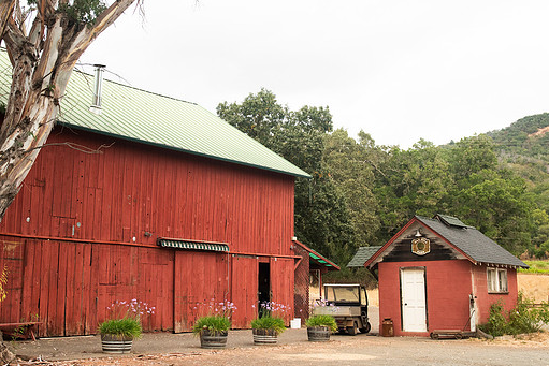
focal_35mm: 51
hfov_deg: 38.8
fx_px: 778
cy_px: 158
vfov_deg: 26.5
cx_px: 240
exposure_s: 1/2500
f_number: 4
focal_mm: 32
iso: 500
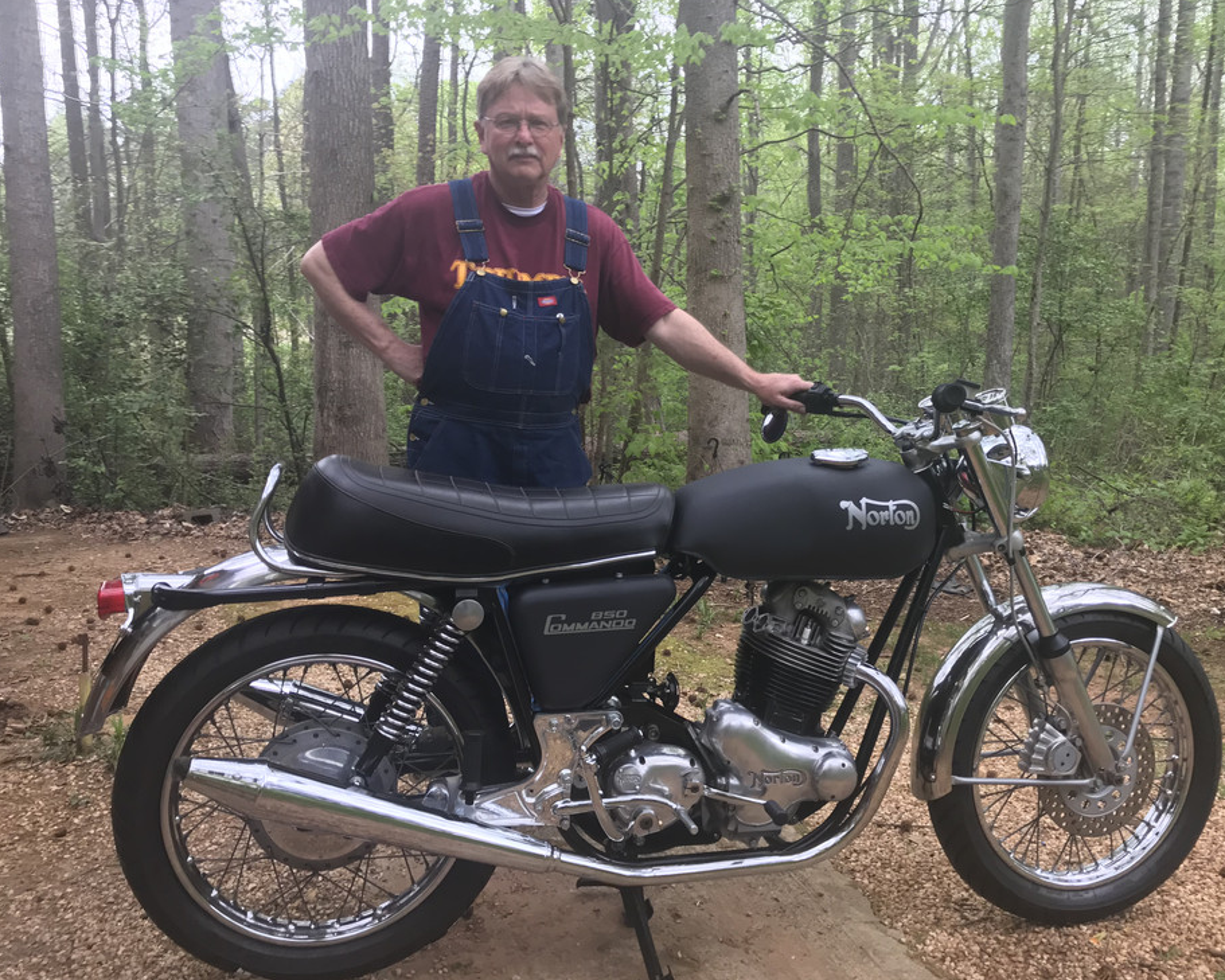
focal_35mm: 32
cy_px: 476
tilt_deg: -10.1
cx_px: 681
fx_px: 1160
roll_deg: -1.0
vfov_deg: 45.8
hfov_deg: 55.5
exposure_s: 1/120
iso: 40
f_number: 1.8
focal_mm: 3.99
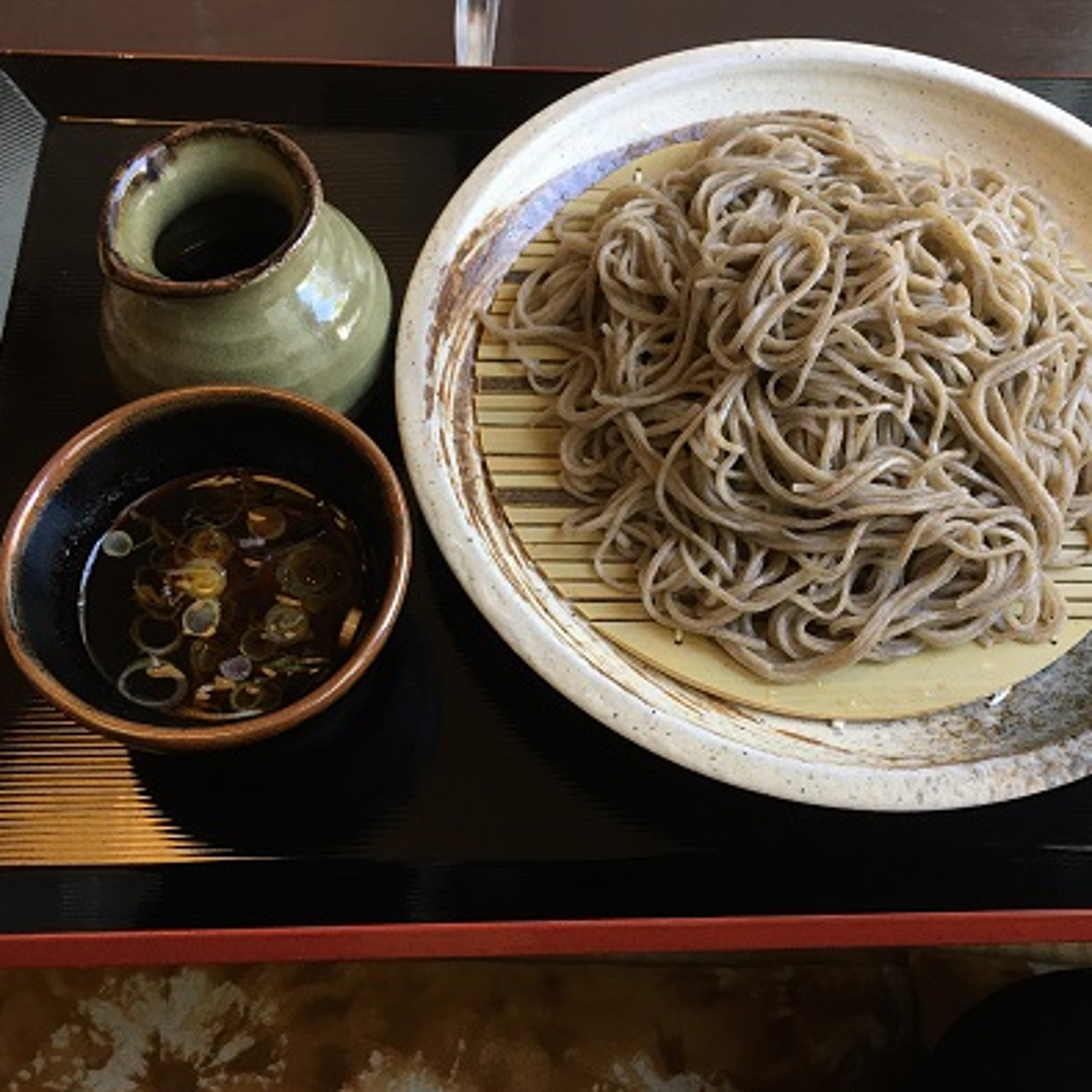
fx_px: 1249
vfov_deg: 47.2
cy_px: 543
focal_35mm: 35
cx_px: 622
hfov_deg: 47.1
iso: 80
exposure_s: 1/30
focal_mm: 4.15
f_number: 2.2
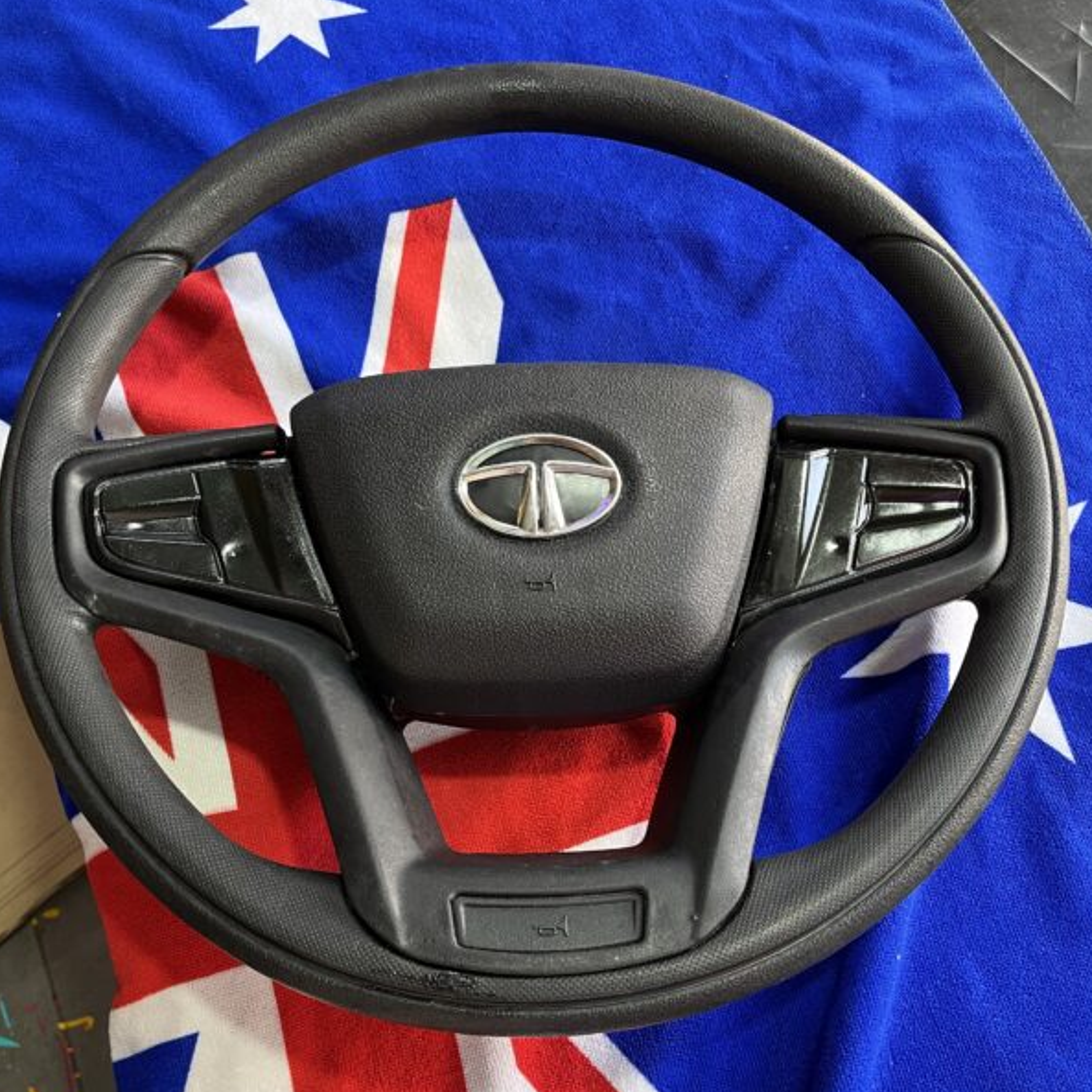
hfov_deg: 52.5
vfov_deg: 52.4
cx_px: 547
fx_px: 1106
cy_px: 606
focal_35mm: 31
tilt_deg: -70.1
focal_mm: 5.1
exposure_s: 1/50
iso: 160
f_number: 1.6
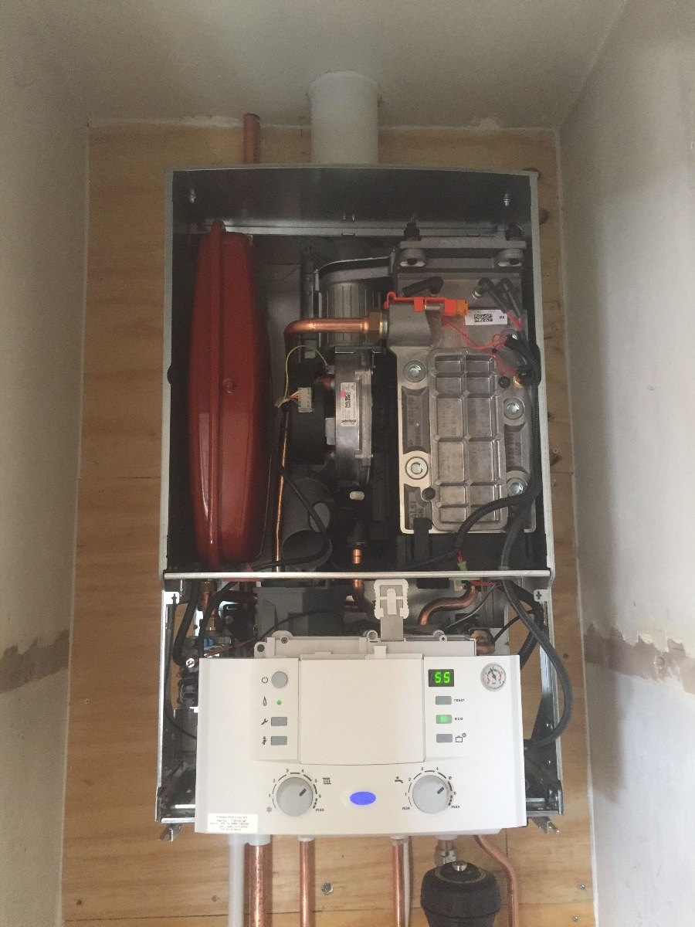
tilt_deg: +9.6
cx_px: 348
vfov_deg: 61.7
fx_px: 776
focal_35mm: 29
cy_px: 464
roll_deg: +0.3
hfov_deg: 48.2
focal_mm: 4.15
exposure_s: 1/25
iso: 250
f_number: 2.2
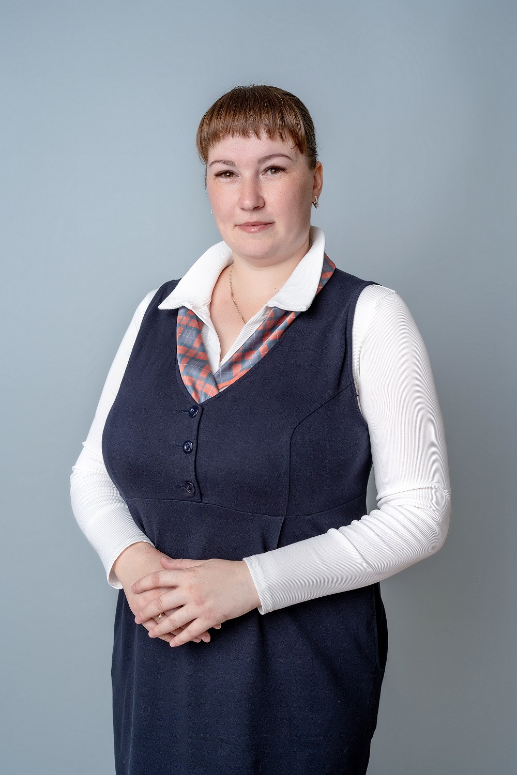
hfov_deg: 27.0
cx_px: 258
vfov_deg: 39.6
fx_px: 1077
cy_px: 388
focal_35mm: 50
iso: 100
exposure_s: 1/160
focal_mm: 50
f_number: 5.6
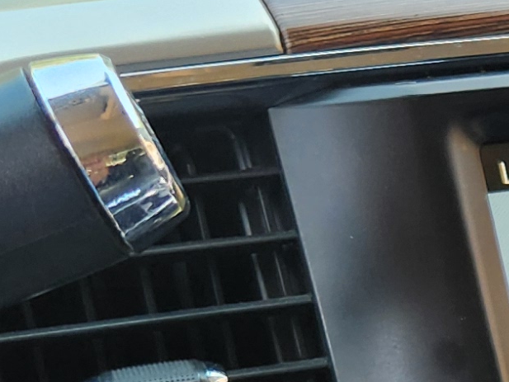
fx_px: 2191
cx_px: 1186
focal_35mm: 149
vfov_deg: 9.5
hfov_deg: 11.3
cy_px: 670
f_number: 1.8
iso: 80
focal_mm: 5.4
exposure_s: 1/180
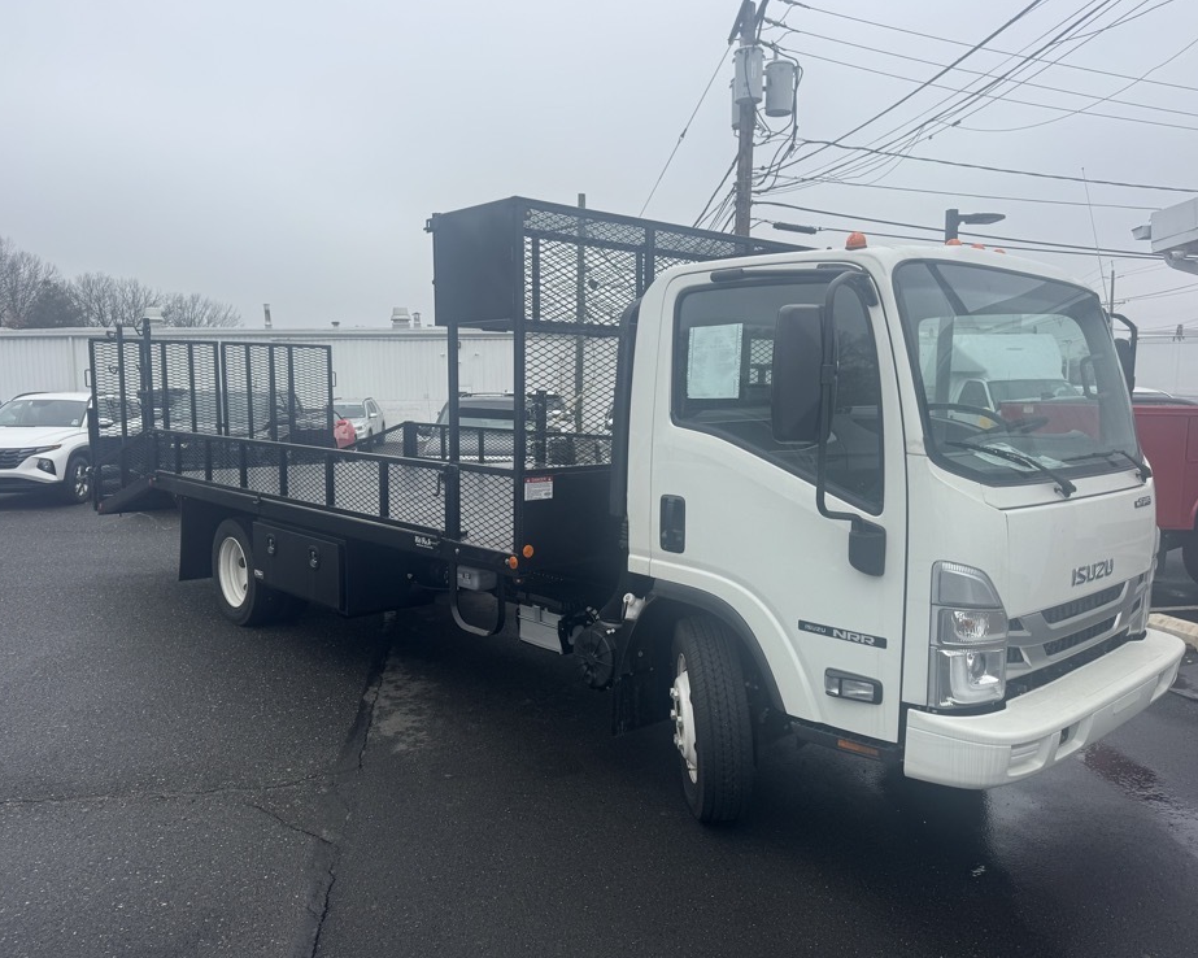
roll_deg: +0.2
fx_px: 922
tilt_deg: -3.8
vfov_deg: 54.9
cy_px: 491
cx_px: 585
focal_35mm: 26
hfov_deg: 66.0
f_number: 1.78
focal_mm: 6.76
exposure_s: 1/1524
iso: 80
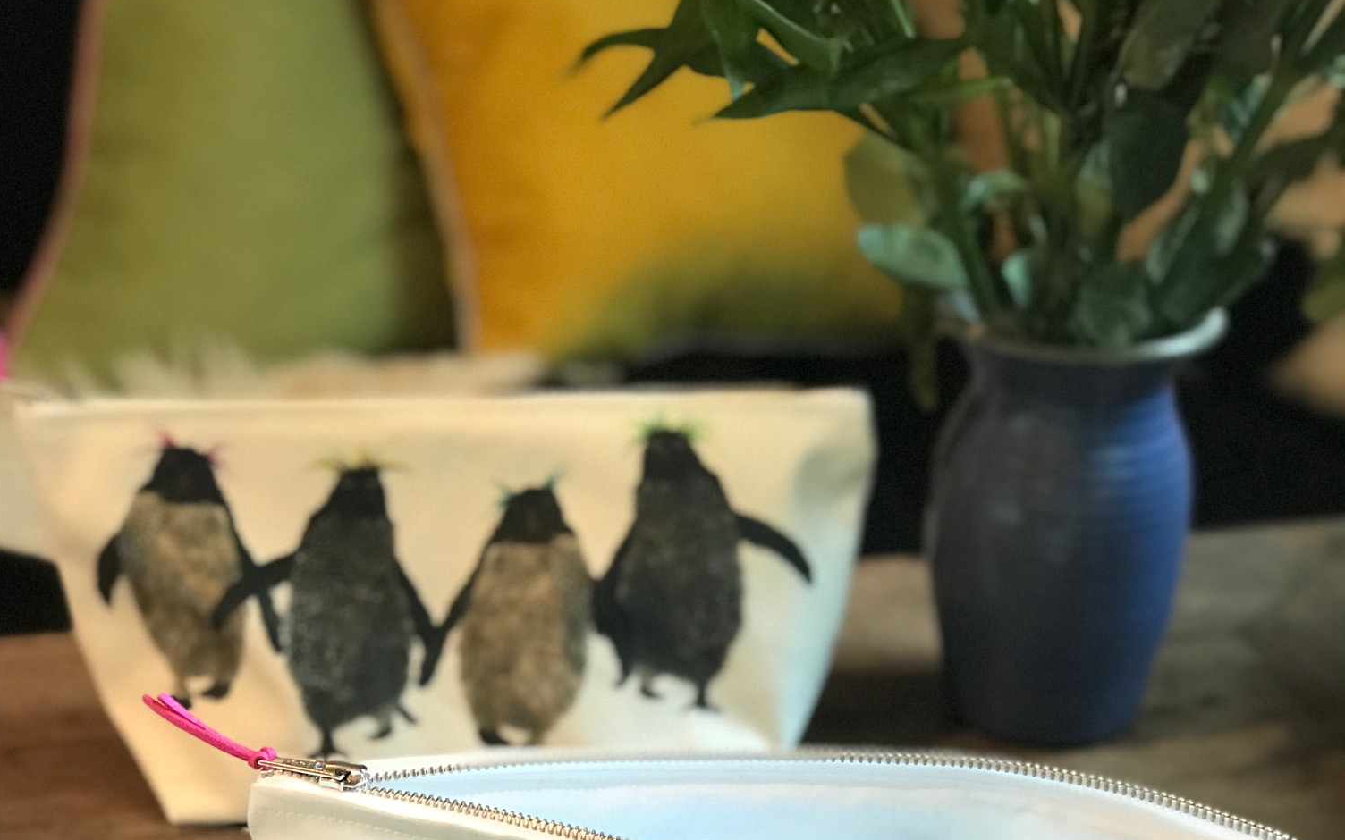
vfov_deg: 16.0
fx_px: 2969
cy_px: 690
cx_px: 670
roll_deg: -1.1
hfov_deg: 25.5
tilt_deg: -25.7
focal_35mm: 81
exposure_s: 1/50
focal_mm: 6.6
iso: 250
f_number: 2.8
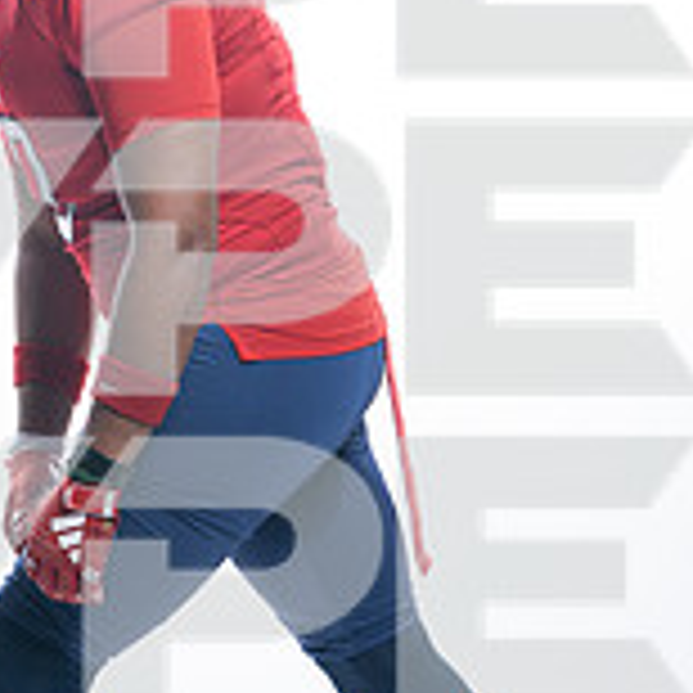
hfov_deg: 9.2
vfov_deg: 9.3
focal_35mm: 189
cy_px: 261
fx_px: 4281
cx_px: 40
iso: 200
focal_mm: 76
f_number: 5.6
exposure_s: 1/250
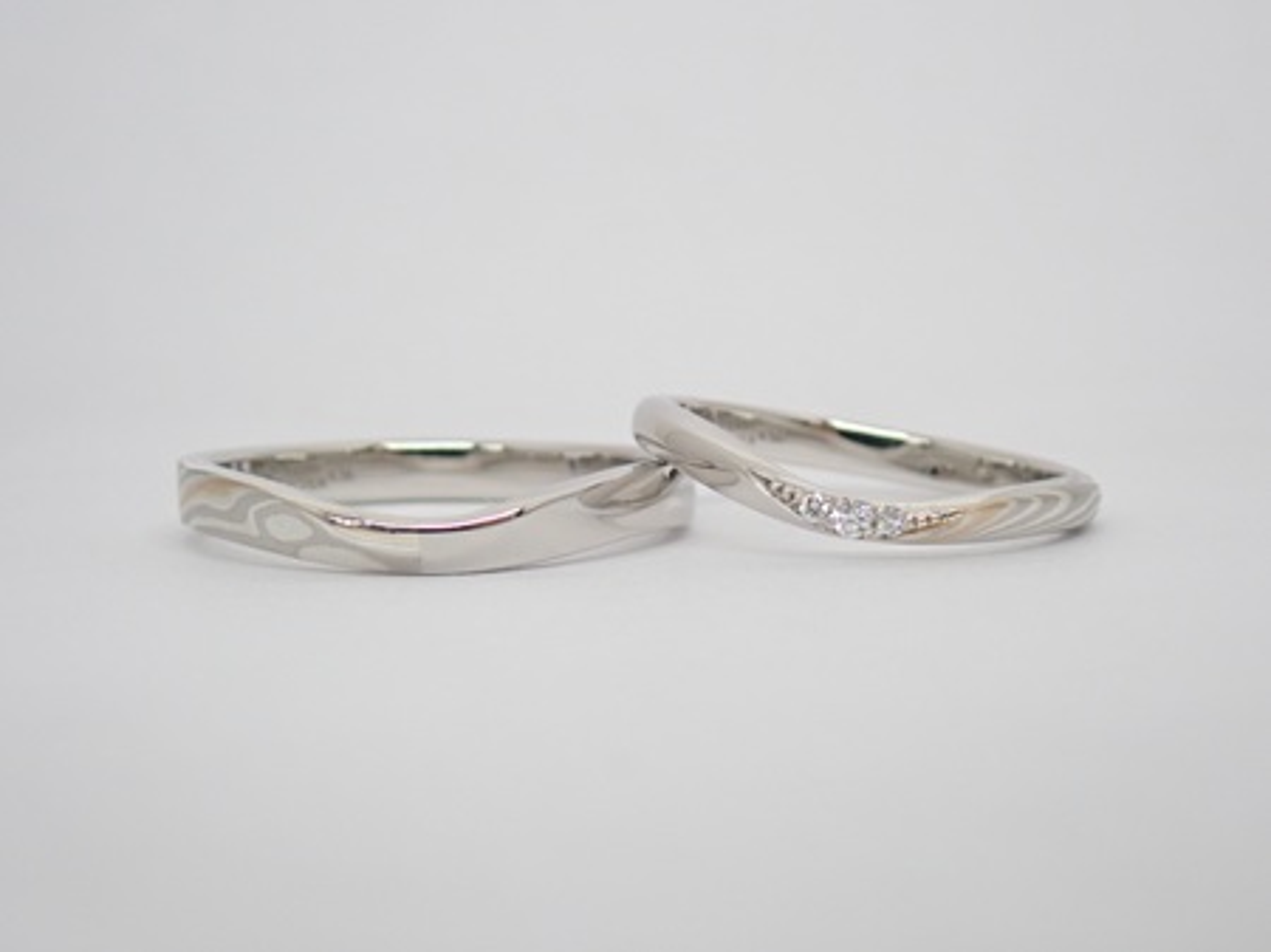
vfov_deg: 15.7
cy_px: 476
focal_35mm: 94
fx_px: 3450
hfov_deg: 20.9
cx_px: 636
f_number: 4.7
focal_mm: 16.79
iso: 250
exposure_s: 1/100
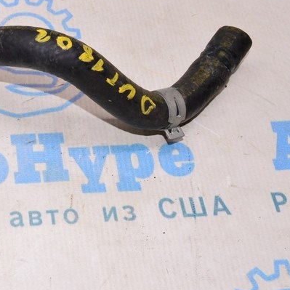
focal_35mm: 72
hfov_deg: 22.4
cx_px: -42
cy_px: 168
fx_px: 682
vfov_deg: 24.0
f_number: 8
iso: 1600
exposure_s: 1/125
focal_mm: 22
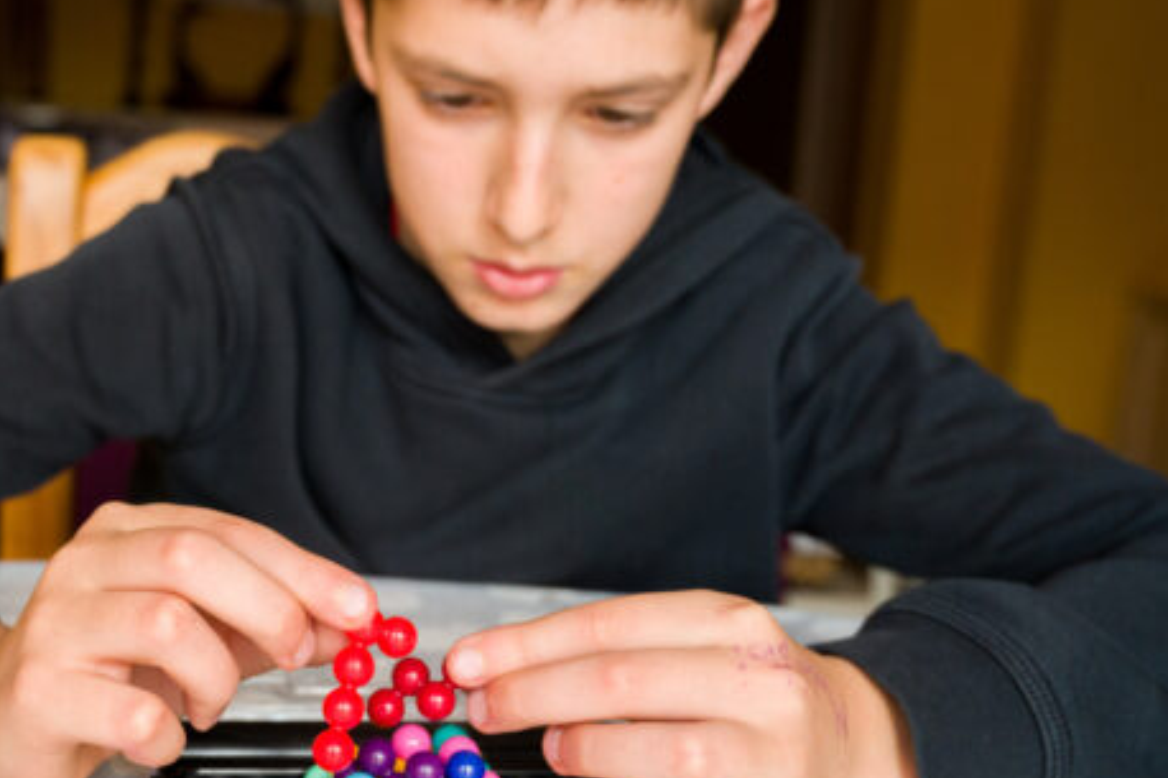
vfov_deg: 23.7
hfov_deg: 34.6
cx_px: 360
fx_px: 1849
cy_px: 468
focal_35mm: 57
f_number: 5
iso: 2200
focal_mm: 34
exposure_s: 1/100
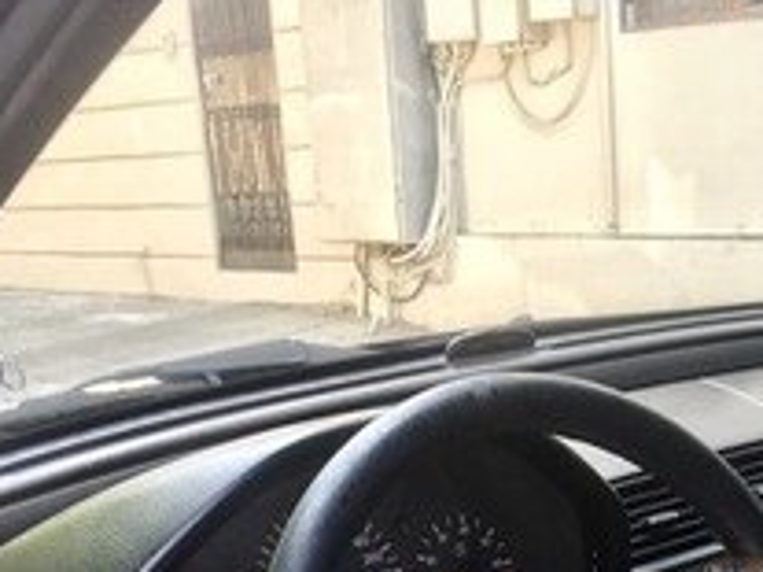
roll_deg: +1.7
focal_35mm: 67
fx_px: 1476
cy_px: 764
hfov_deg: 28.5
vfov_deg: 19.9
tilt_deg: -20.7
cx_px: 593
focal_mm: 3.99
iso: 20
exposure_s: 1/50
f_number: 1.8
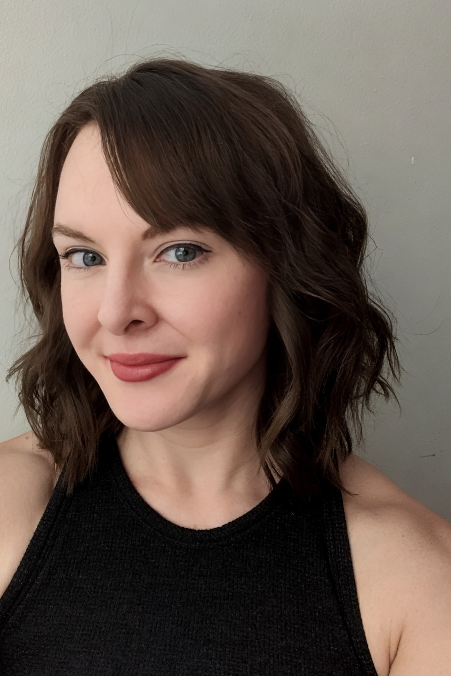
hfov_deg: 35.8
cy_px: 331
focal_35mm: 37
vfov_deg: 51.9
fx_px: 695
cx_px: 179
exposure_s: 1/30
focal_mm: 2.87
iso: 500
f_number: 2.2
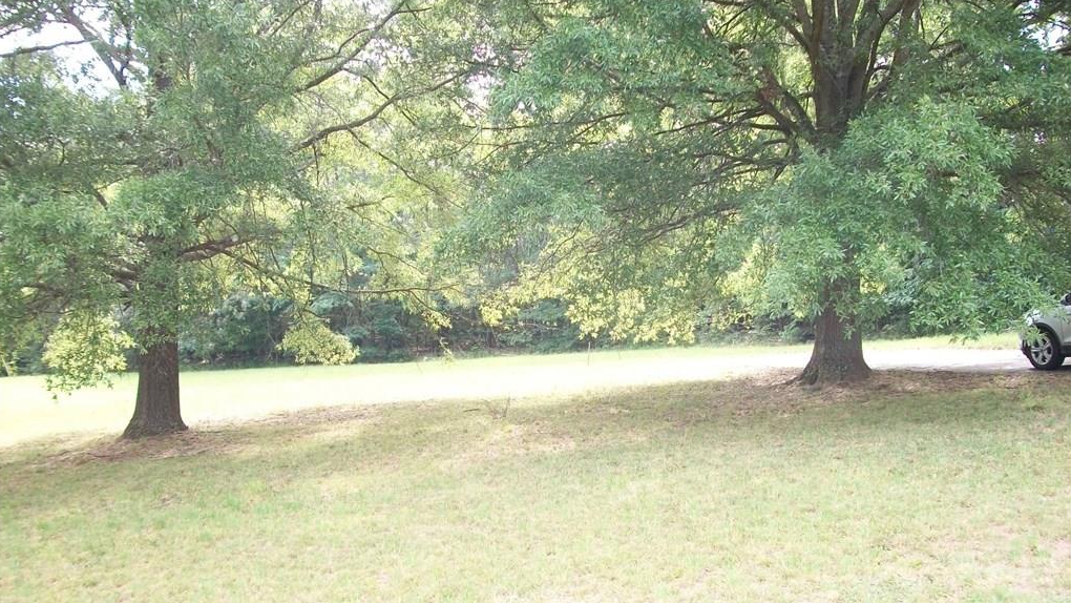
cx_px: 534
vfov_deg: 33.4
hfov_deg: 56.6
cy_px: 400
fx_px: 994
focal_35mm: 35
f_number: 2.9
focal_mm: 5.7
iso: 80
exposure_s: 1/80
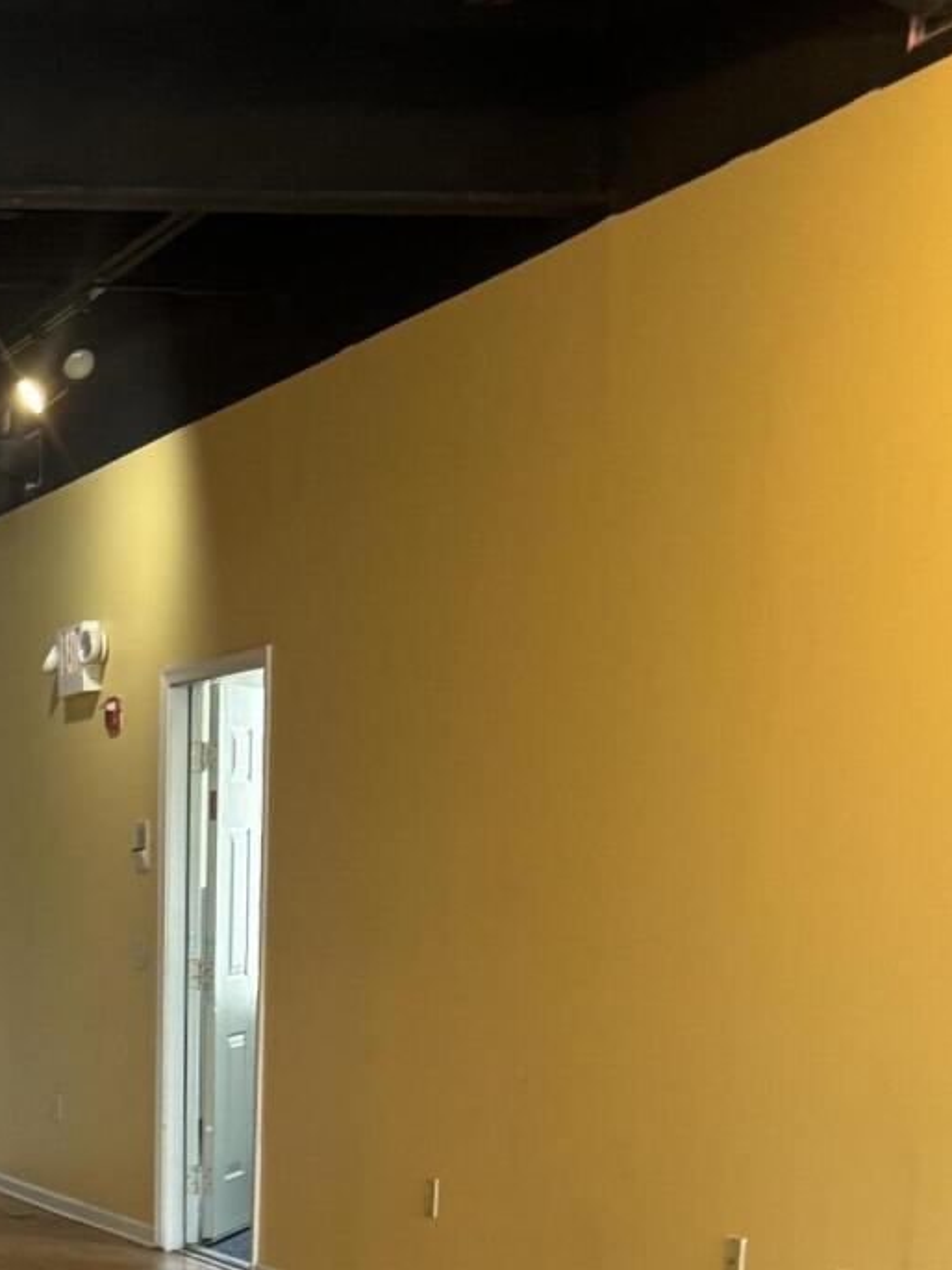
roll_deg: +2.1
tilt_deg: -14.3
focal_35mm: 70
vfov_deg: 24.9
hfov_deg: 19.7
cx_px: -202
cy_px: 1553
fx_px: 2568
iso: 200
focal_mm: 6.76
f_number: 1.78
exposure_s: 1/60
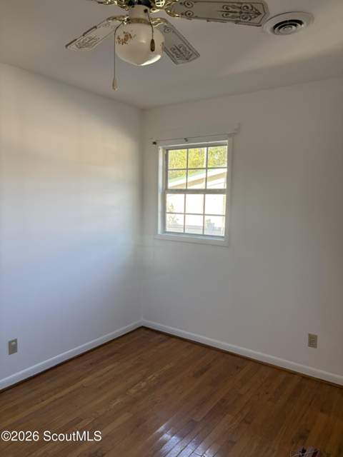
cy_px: 228
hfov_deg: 53.1
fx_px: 344
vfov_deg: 67.3
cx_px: 172
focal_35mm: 26
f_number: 1.6
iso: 125
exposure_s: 1/158
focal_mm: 5.96
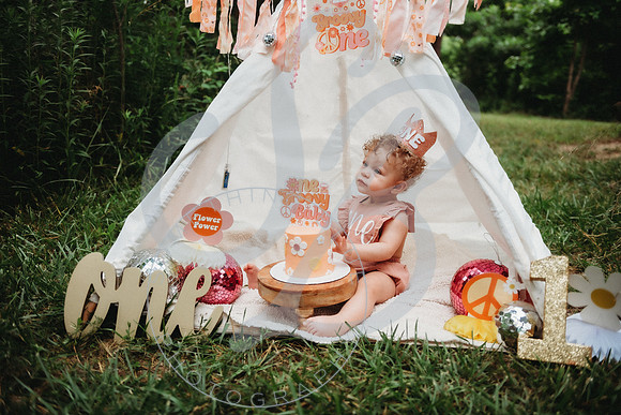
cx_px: 310
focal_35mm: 34
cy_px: 208
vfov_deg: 38.9
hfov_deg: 55.8
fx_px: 587
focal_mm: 34
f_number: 2.8
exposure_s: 1/125
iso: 200
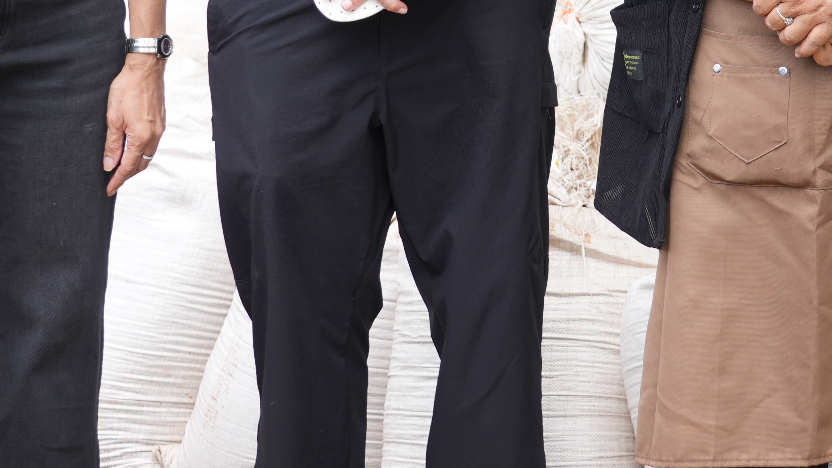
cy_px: -290
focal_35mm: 123
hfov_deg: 17.2
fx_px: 2713
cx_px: 713
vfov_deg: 9.5
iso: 100
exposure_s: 1/125
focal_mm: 34
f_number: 4
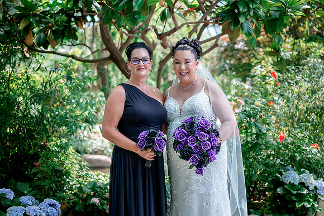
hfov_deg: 39.6
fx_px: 450
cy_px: 108
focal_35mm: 50
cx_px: 162
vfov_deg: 27.0
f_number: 2
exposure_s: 1/1000
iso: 320
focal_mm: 50
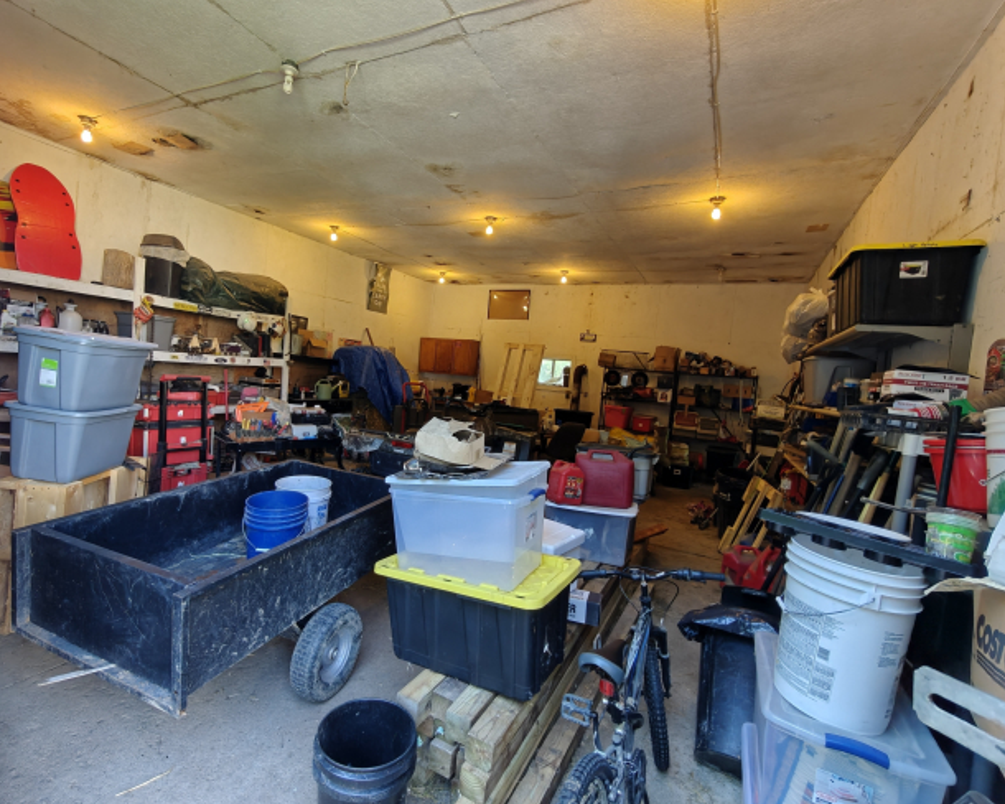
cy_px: 399
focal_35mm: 16
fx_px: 476
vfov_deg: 80.4
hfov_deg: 92.9
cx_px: 459
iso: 1600
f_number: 2
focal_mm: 2.3
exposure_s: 1/125
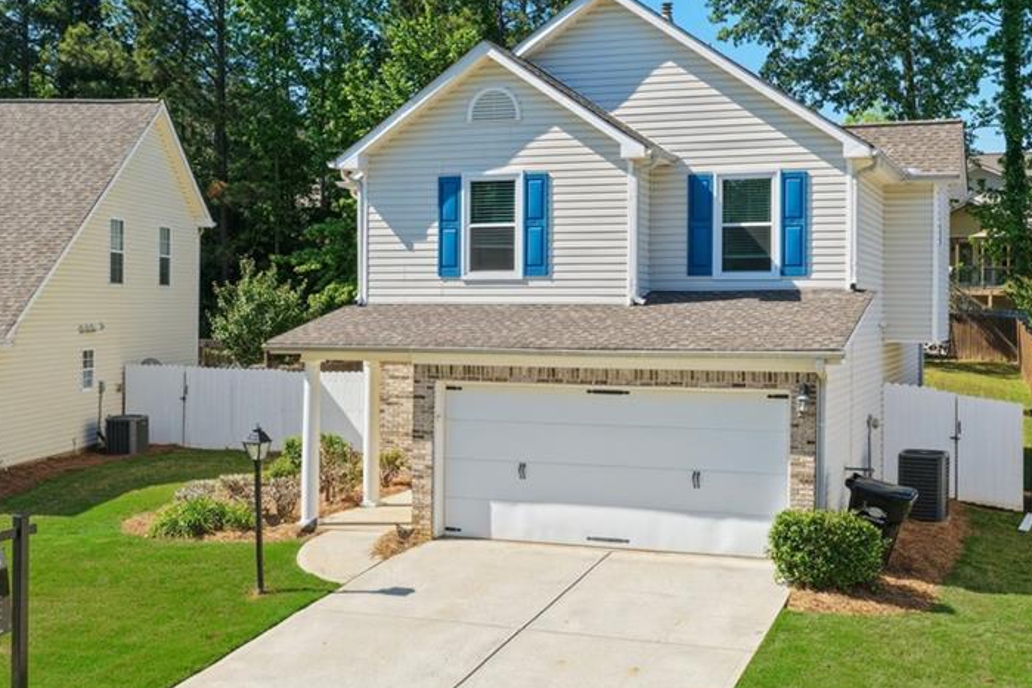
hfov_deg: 47.2
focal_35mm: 41
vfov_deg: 32.6
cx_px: 604
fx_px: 1175
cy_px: 307
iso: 100
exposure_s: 1/500
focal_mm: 14.4
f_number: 3.2
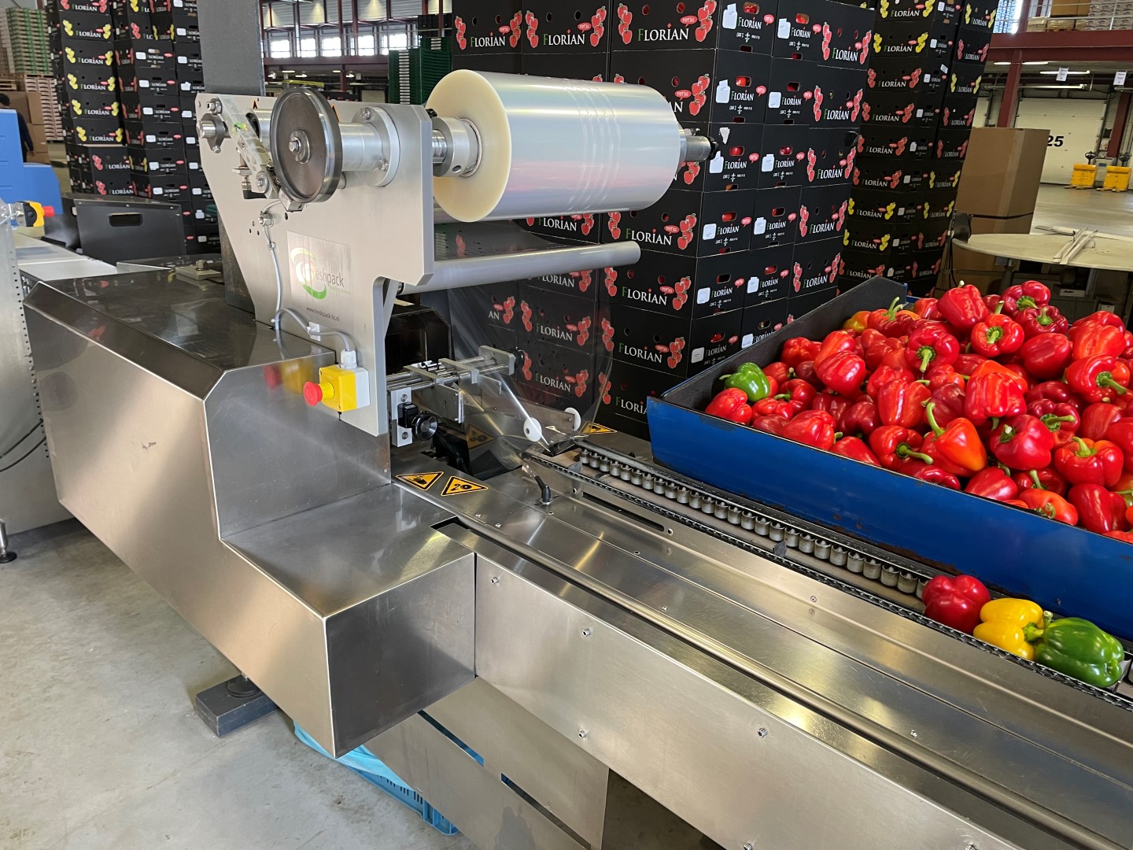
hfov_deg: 67.3
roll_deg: -1.6
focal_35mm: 26
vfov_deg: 53.1
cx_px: 566
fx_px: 851
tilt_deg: -19.7
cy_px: 425
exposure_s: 1/50
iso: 100
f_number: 1.6
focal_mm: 4.2
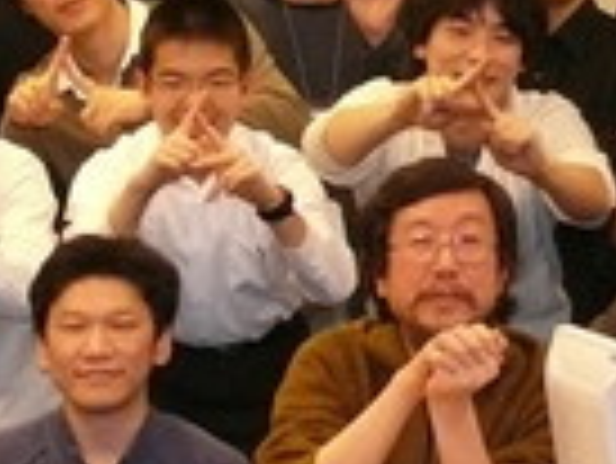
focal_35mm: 192
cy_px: 153
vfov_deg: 7.7
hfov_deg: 10.3
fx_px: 3420
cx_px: 265
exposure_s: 1/50
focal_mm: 8.5
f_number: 2.8
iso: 400
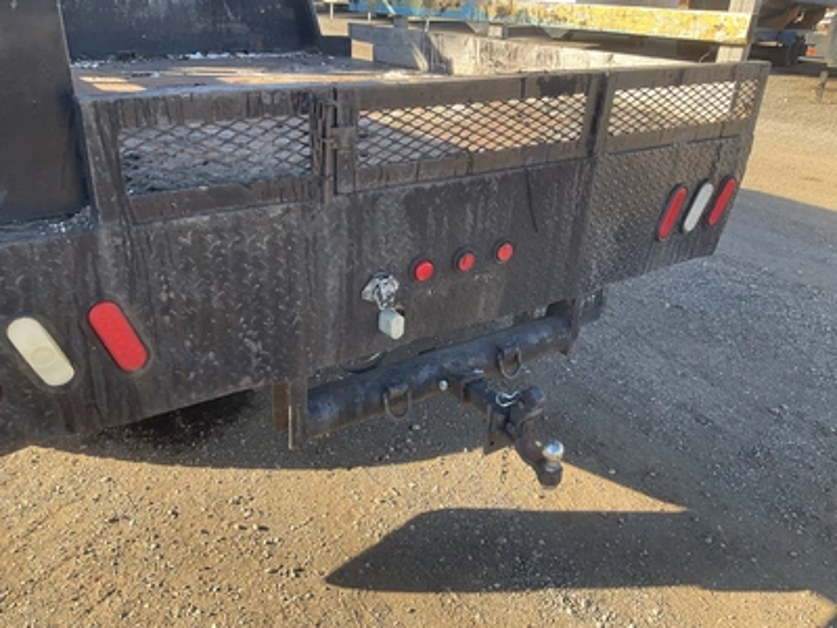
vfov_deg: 48.2
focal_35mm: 29
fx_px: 701
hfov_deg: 61.7
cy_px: 314
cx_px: 418
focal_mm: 3
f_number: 1.8
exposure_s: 1/249
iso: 25
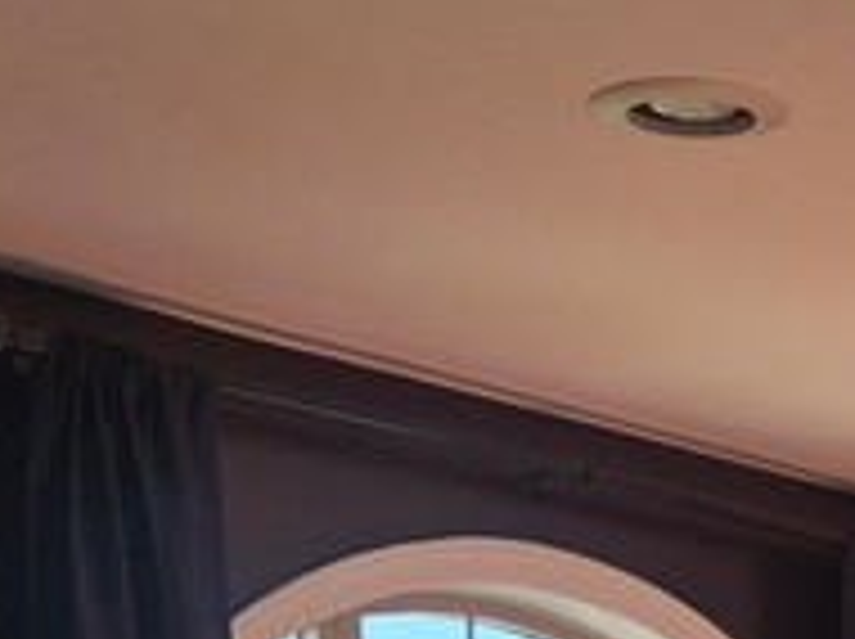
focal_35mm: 124
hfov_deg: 15.1
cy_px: 1647
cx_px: 1130
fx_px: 3059
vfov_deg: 10.1
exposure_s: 1/670
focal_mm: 5.4
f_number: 1.8
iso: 80
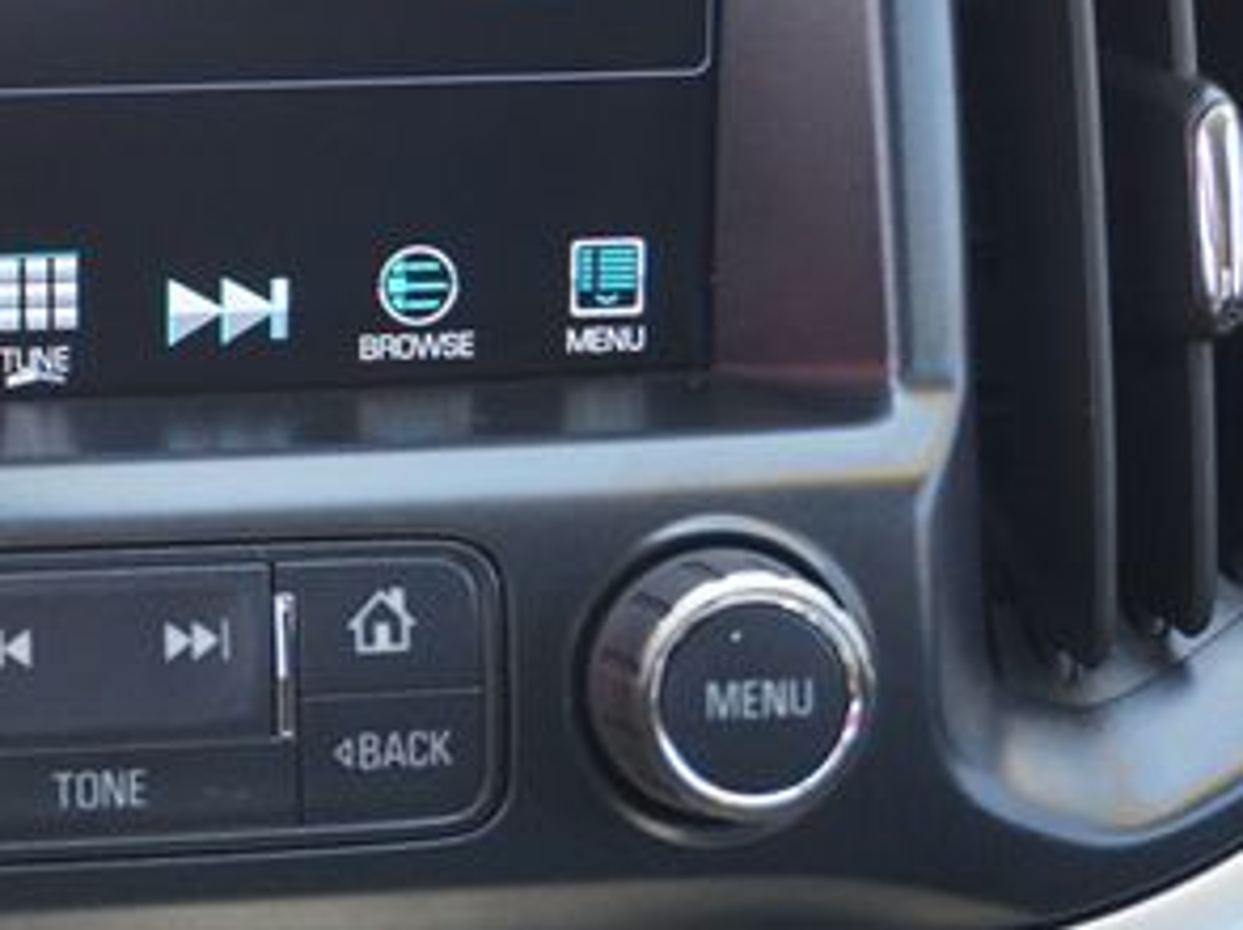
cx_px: -101
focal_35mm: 88
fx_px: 3157
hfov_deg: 21.2
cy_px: 178
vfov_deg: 16.6
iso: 250
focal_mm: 28
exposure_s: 1/60
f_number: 4.5
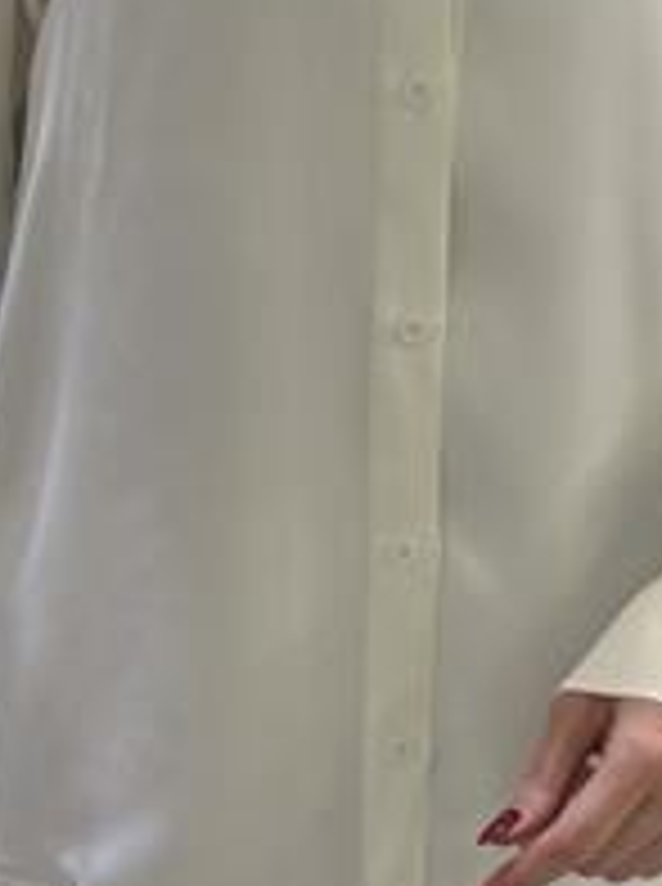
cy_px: 252
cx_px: 419
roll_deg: -1.4
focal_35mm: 127
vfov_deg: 15.5
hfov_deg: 11.6
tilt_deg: -17.7
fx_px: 3249
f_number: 1.78
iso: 80
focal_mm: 6.86
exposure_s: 1/50
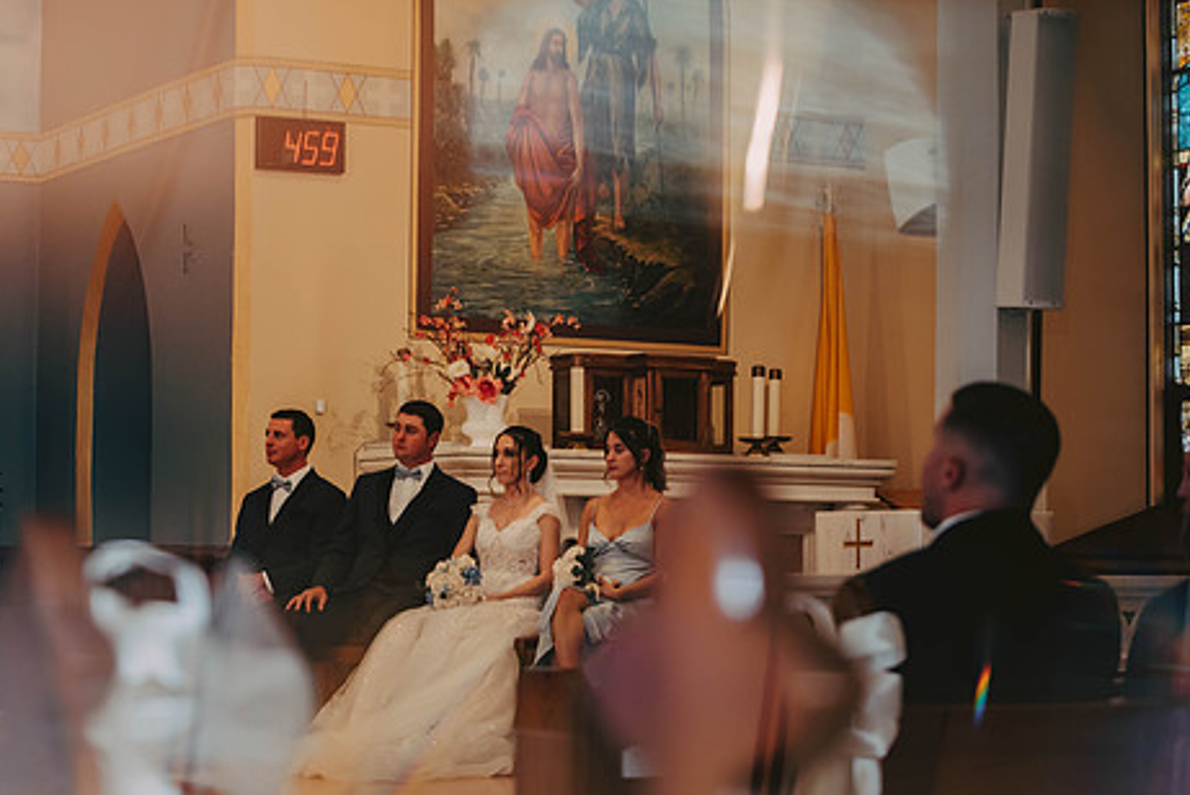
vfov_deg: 15.5
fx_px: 2911
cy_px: 497
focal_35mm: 88
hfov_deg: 23.1
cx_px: 462
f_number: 2.8
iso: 800
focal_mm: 70
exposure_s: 1/80
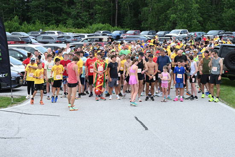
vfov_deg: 16.7
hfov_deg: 24.8
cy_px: 78
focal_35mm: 82
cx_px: 118
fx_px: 535
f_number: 9
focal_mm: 82
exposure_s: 1/640
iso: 2200
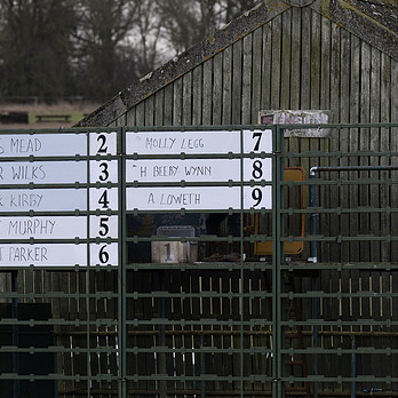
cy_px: 210
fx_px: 5528
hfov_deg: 4.1
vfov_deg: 4.1
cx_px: 149
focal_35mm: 425
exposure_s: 1/1000
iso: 800
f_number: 5
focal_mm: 200
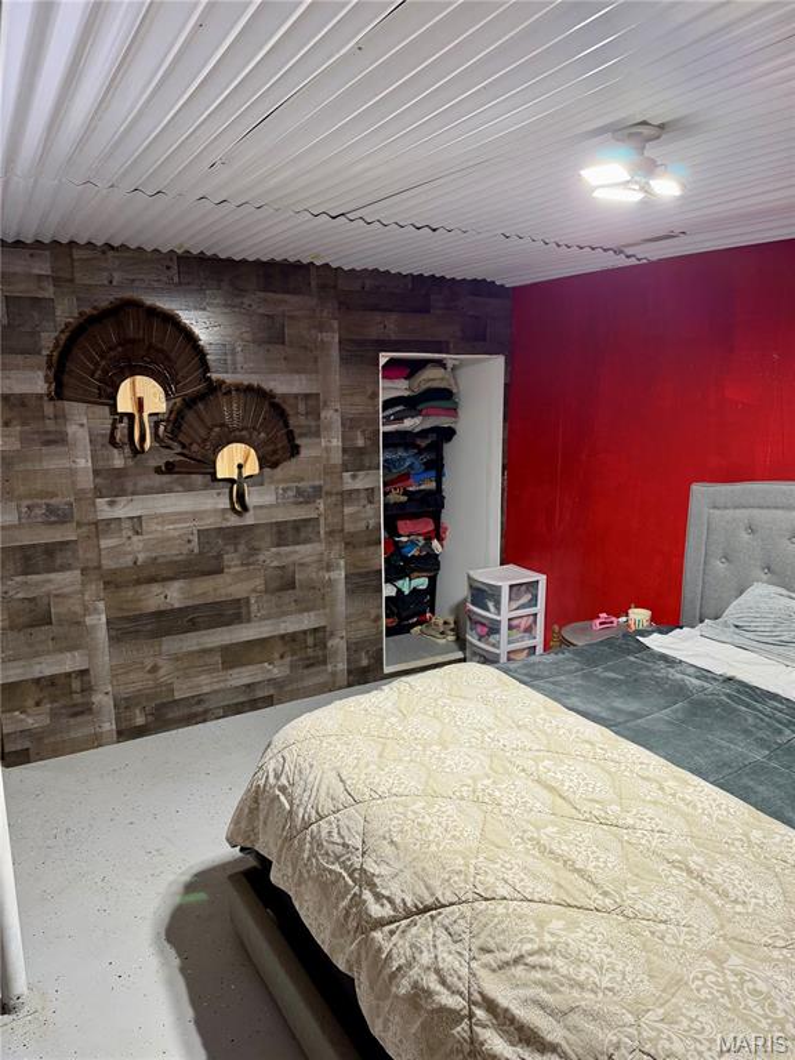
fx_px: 735
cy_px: 530
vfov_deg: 71.6
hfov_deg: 56.8
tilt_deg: -11.6
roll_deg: -0.7
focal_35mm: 24
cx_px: 398
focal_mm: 6.76
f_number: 1.78
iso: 160
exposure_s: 1/120
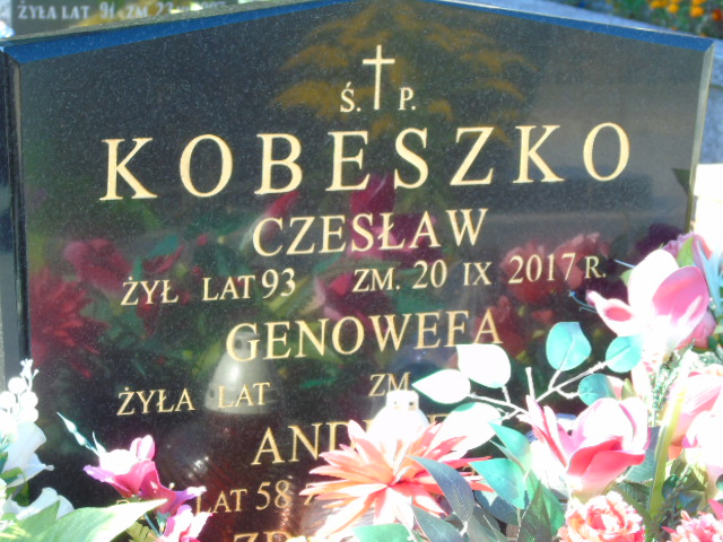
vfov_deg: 9.2
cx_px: 362
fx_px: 3384
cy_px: 271
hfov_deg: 12.2
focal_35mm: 162
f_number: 4.9
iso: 200
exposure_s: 1/125
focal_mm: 29
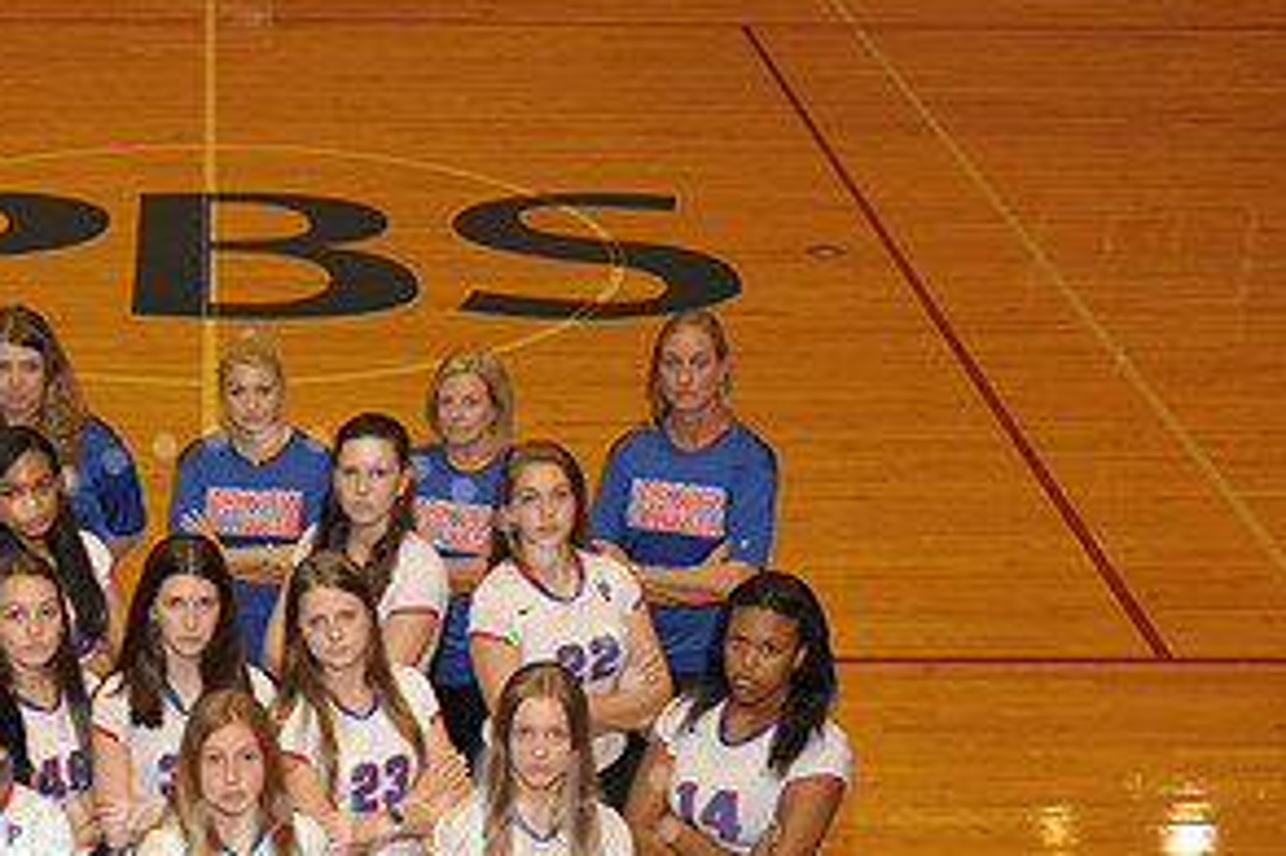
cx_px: 259
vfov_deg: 14.8
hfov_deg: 22.1
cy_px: 838
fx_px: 3249
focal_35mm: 91
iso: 800
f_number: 6.3
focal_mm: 46
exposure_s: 1/60
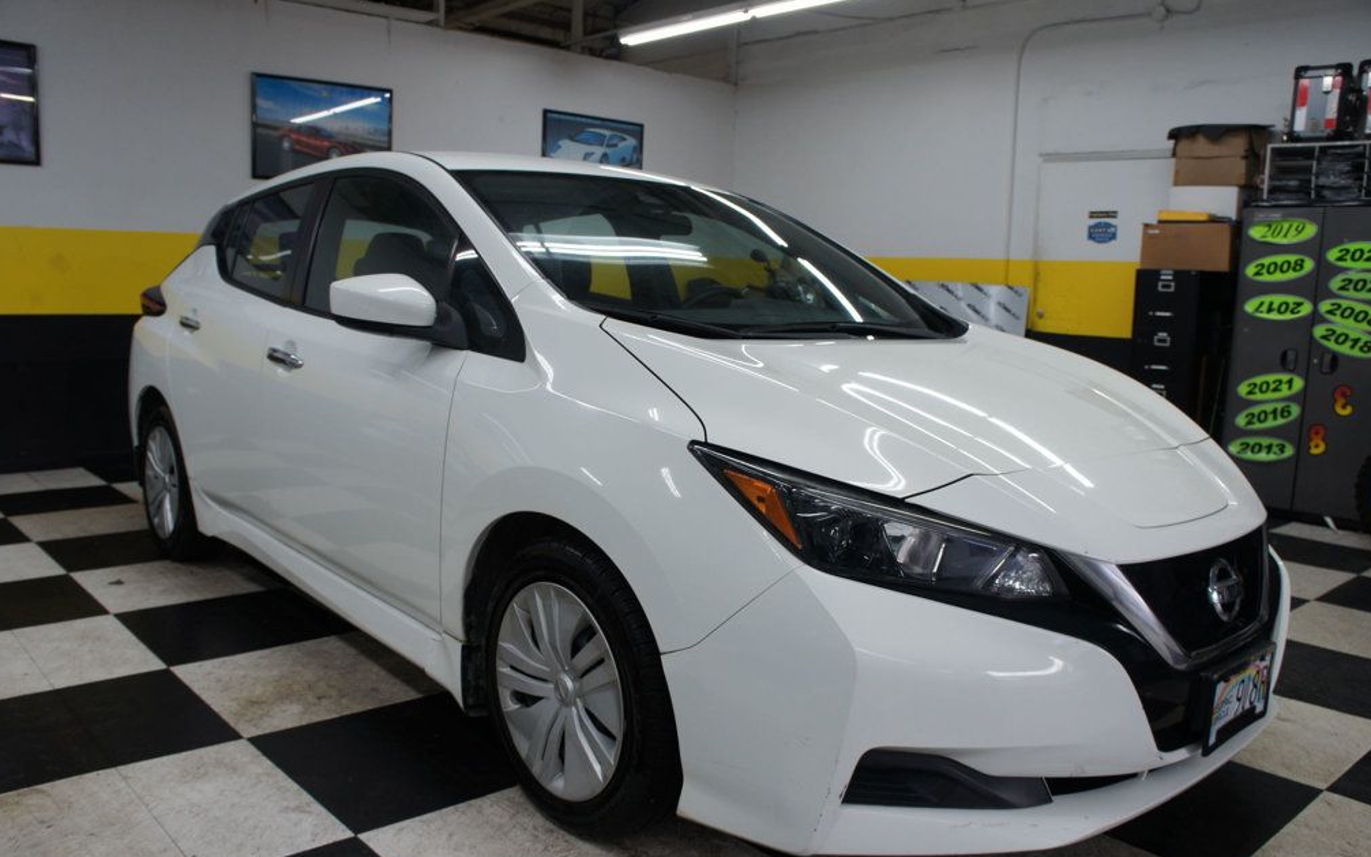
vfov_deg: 44.5
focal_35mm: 28
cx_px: 686
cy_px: 462
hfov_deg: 66.5
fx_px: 1046
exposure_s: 1/40
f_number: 4.5
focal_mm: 18
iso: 200
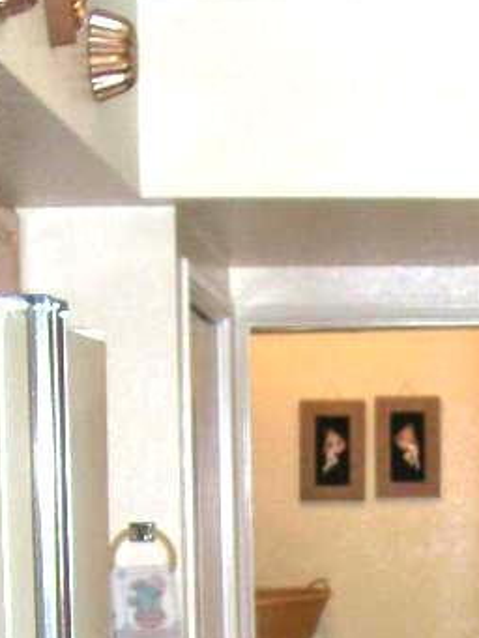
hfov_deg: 13.4
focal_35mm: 108
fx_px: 1991
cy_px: 767
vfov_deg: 17.4
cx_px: 556
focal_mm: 6
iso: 80
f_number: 2.7
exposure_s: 1/64
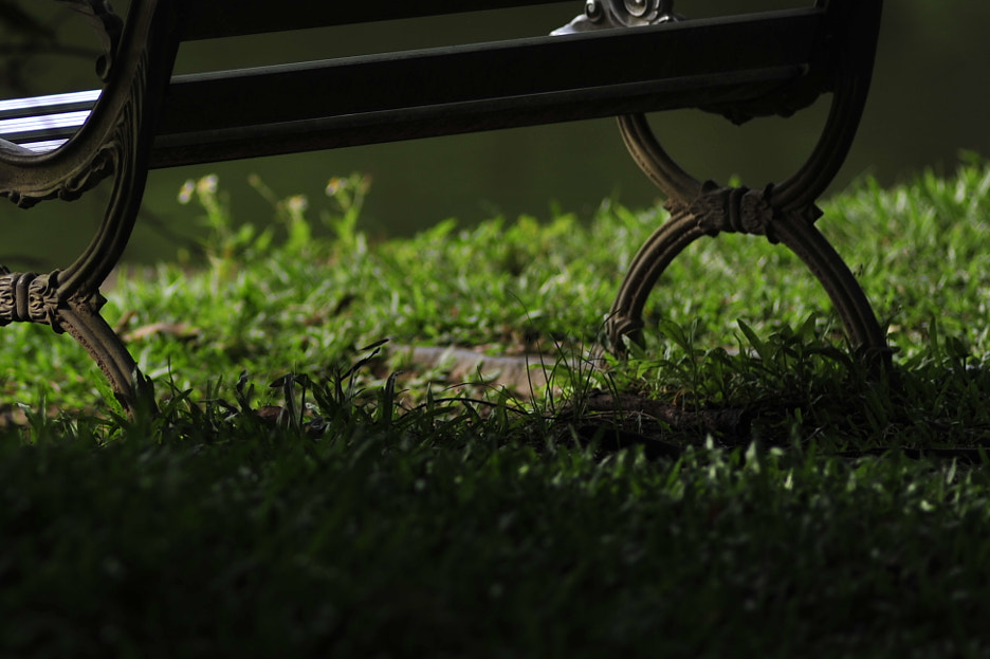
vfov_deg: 3.5
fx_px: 10829
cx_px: -8
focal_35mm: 394
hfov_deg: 5.2
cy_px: 214
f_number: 2.8
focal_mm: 180
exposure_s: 1/1600
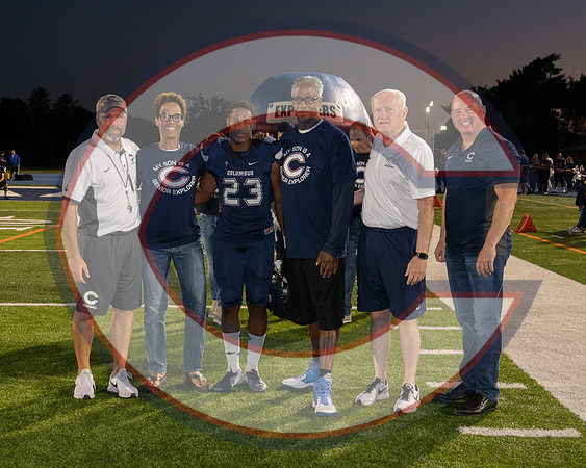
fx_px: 859
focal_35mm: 50
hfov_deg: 37.7
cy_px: 234
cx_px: 279
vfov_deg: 30.5
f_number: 7.1
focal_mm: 44
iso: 1600
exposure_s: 1/60
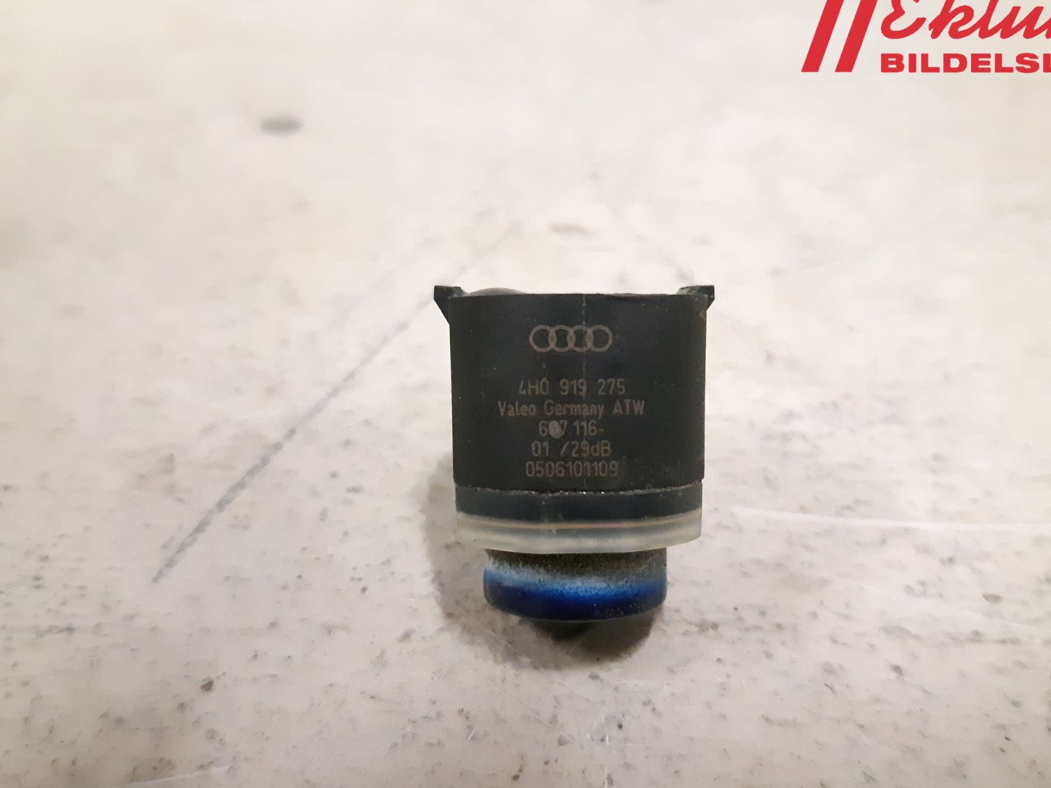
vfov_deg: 46.7
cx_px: 558
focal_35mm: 30
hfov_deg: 59.9
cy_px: 427
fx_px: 911
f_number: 1.7
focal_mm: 3.93
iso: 800
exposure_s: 1/100
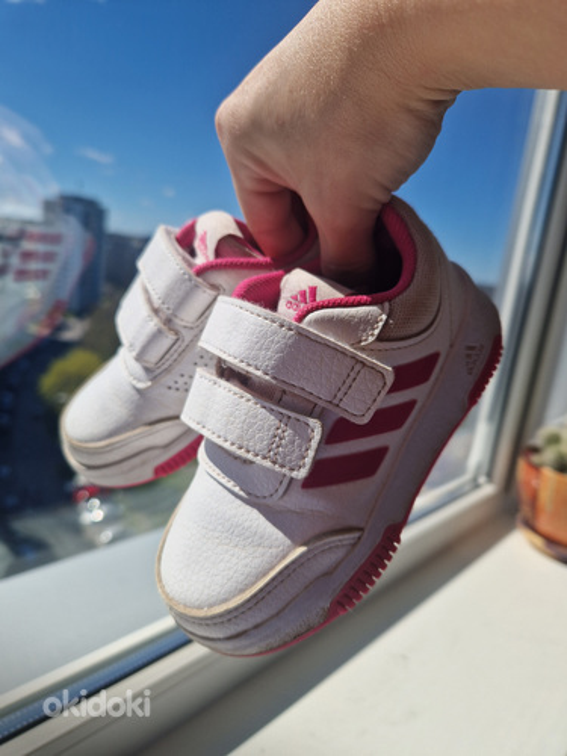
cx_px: 284
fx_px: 502
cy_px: 378
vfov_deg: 73.9
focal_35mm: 23
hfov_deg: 58.9
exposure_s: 1/2296
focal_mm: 5.4
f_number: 1.8
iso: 50
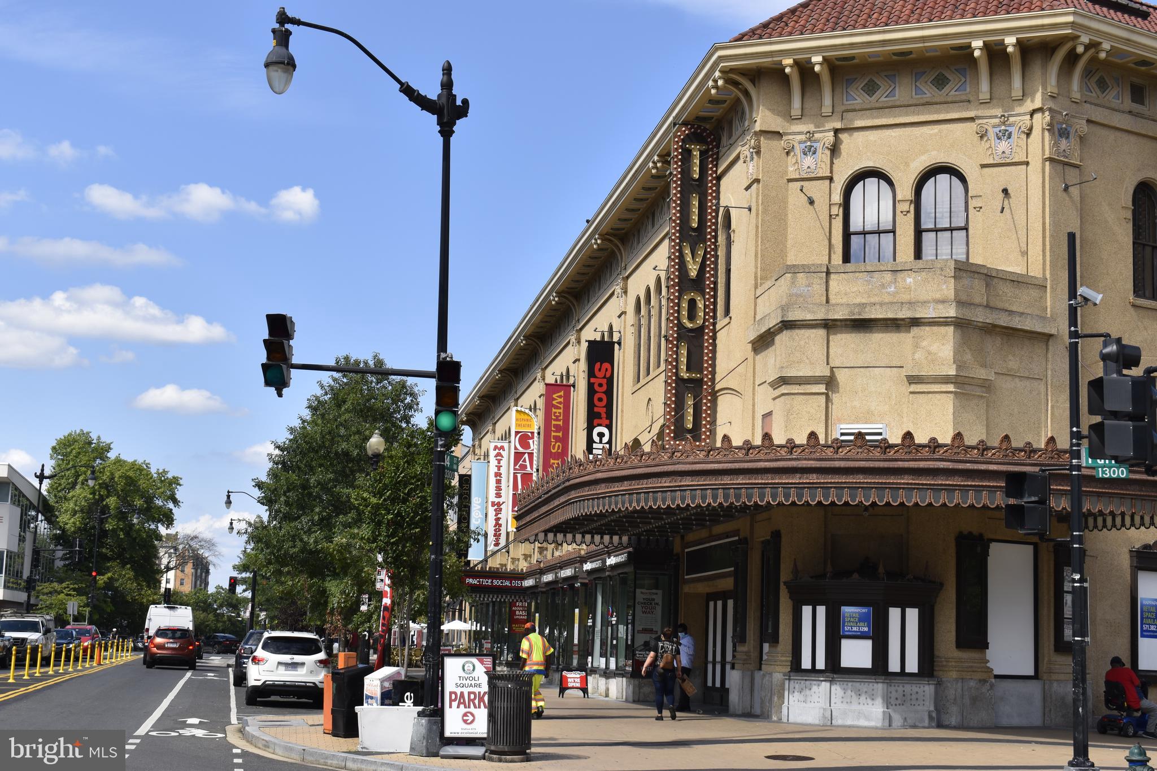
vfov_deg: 23.8
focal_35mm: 57
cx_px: 578
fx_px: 1832
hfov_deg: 35.1
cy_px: 386
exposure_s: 1/250
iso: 100
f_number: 8
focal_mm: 38
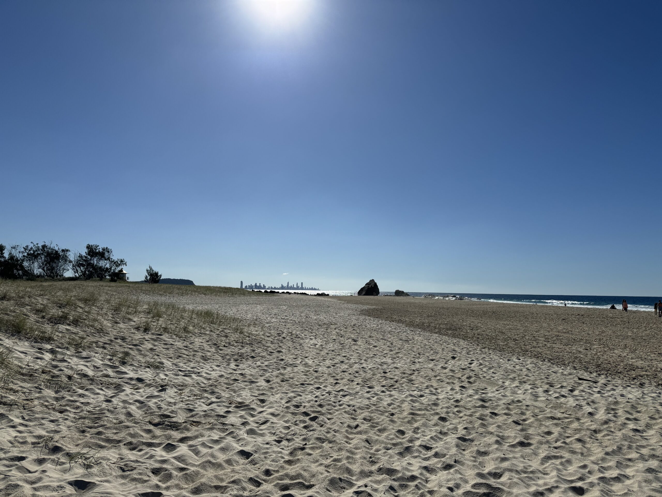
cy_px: 248
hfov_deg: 71.6
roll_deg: -0.7
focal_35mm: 24
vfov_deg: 56.8
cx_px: 331
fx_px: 459
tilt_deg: +6.1
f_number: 1.78
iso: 100
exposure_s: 1/20000
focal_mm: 6.76
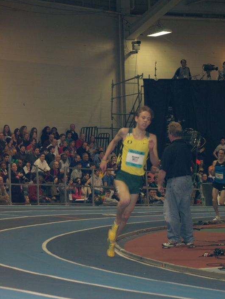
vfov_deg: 15.0
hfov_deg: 11.3
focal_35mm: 131
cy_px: 168
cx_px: 113
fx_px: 1135
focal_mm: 80
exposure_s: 1/125
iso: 800
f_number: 6.3
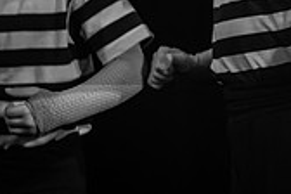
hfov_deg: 2.4
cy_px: -52
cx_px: 438
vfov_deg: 1.6
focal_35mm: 845
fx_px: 6830
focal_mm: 200
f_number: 2.8
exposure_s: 1/250
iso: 2500
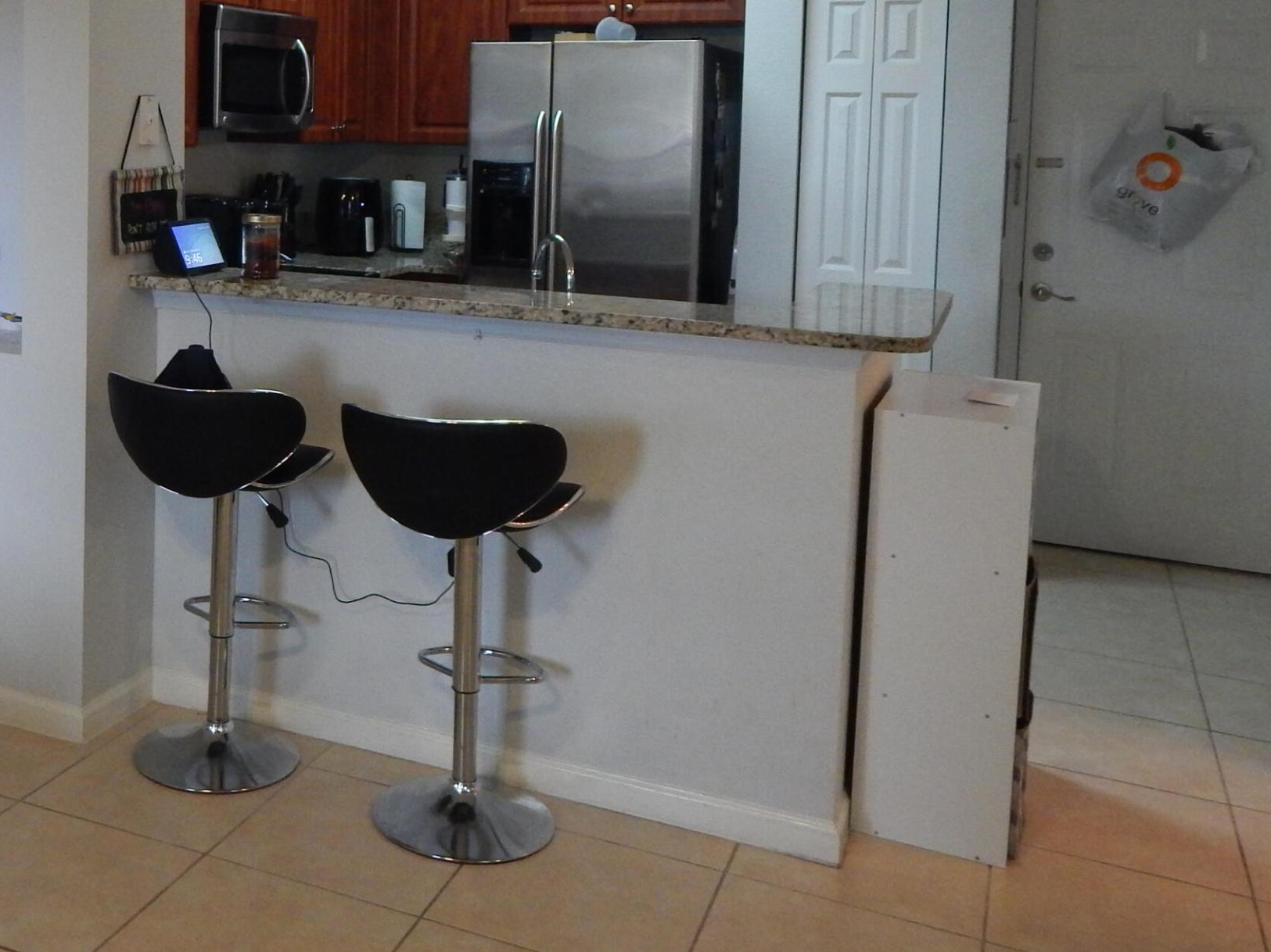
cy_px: 206
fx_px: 1432
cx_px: 253
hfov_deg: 45.4
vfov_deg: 35.7
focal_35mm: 39
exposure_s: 1/40
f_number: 3
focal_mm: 4
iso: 400
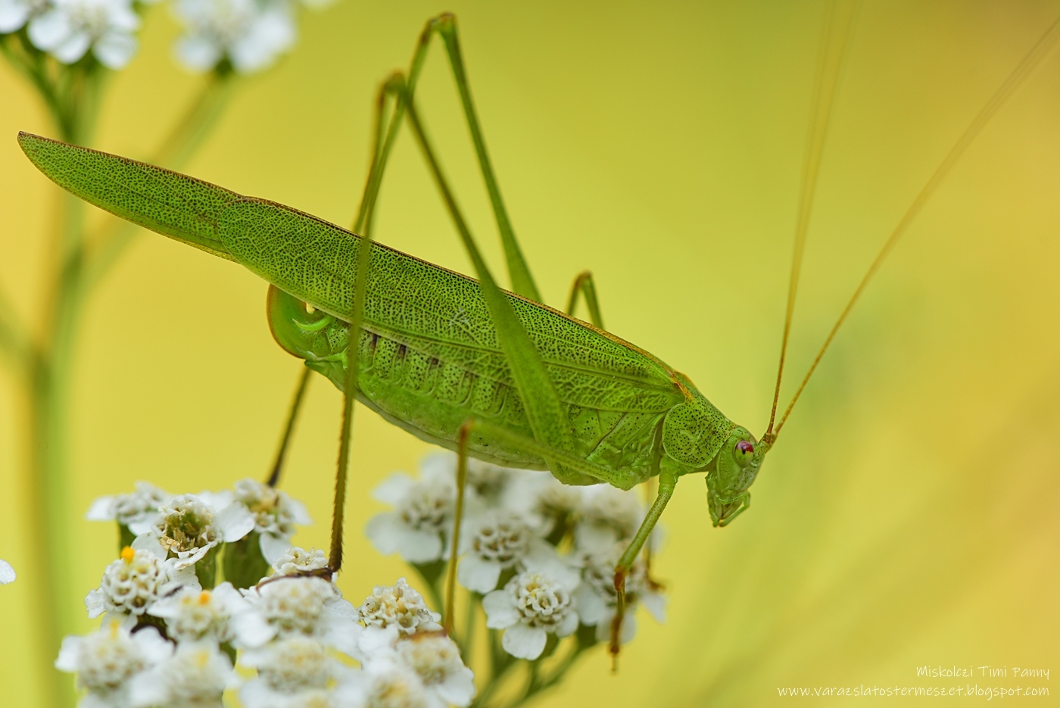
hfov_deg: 19.4
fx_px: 3093
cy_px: 354
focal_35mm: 105
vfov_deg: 13.1
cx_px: 530
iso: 250
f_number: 9
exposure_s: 1/250
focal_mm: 105
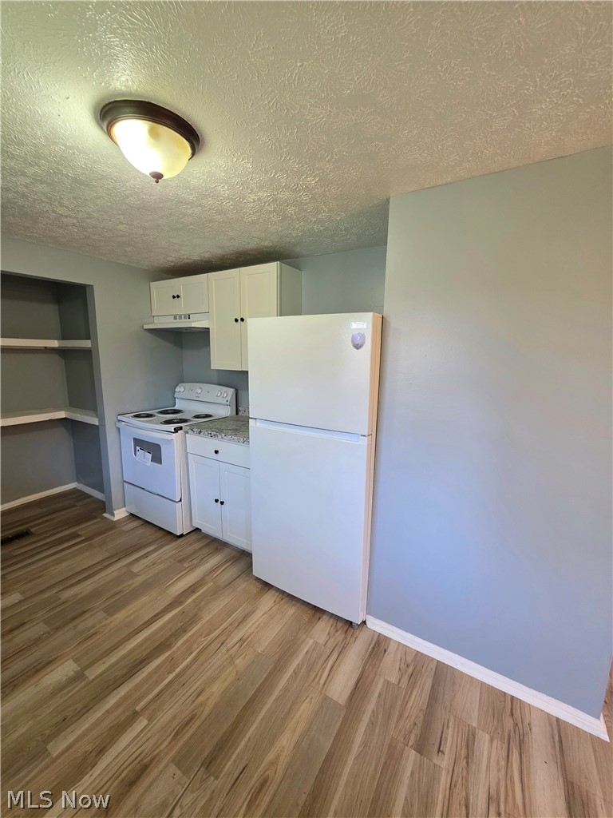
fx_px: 307
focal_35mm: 13
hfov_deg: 89.9
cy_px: 409
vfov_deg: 106.2
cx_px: 306
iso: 250
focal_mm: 2.2
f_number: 1.9
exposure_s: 1/60.2
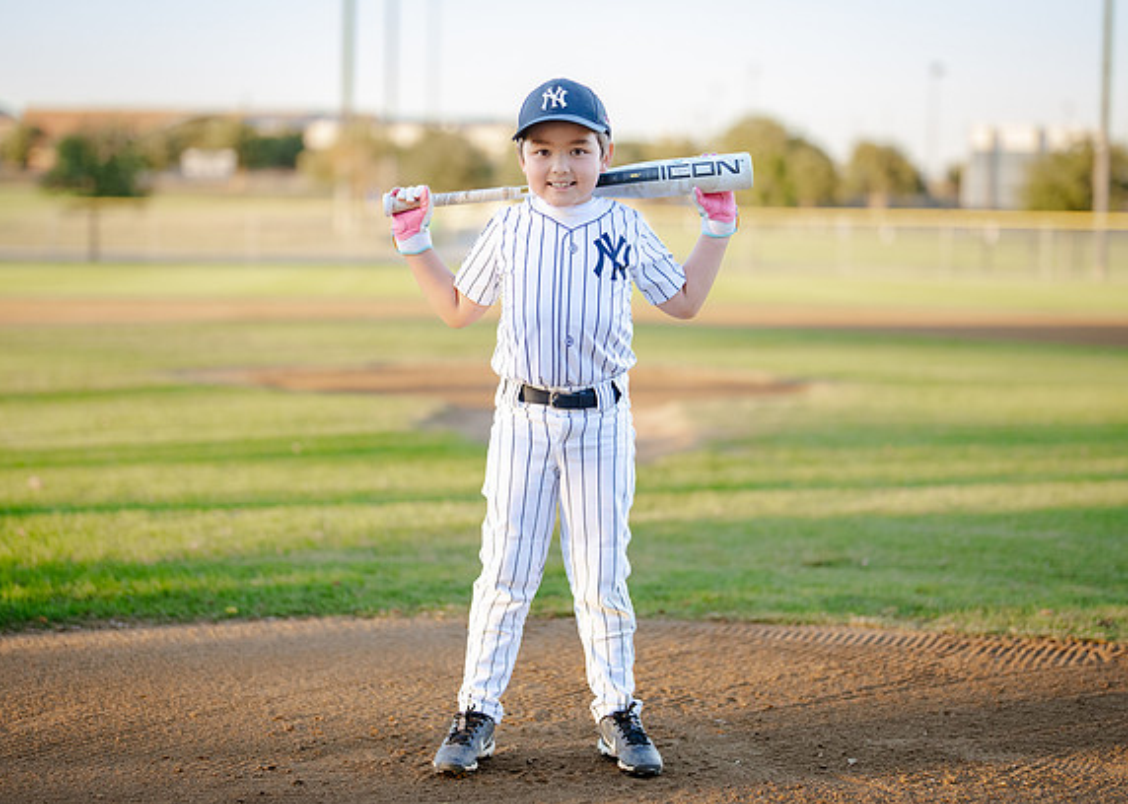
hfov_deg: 27.1
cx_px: 549
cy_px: 355
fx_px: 2338
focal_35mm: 73
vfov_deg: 19.5
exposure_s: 1/1600
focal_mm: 50
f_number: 1.2
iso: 250
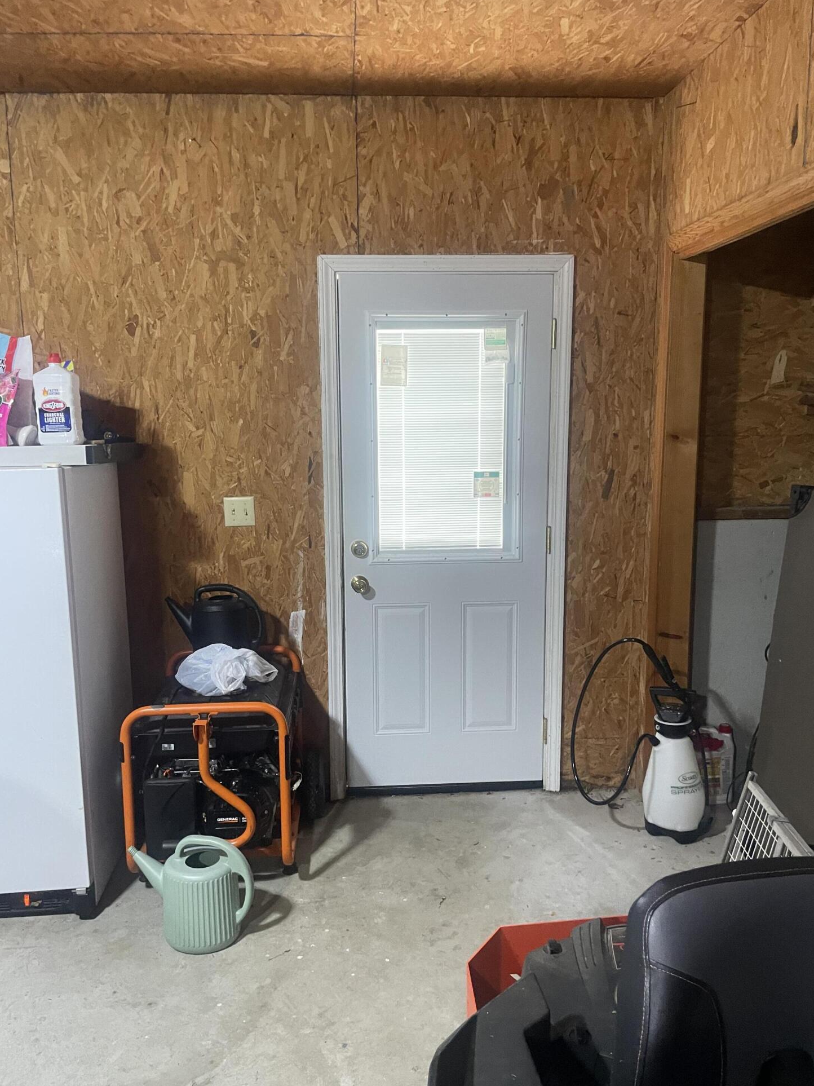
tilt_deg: -10.0
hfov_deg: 51.3
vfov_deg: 65.3
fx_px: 847
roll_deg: +1.2
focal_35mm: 27
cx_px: 395
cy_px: 541
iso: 320
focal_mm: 4.2
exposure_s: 1/60
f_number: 1.6
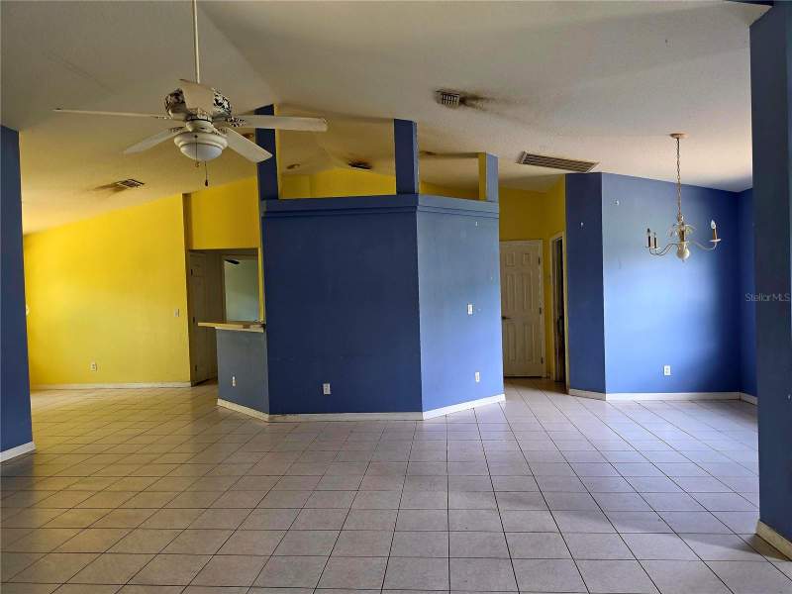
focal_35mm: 23
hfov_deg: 73.9
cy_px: 297
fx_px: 526
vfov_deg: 58.9
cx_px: 396
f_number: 1.4
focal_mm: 6.5
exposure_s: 1/60.2
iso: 80
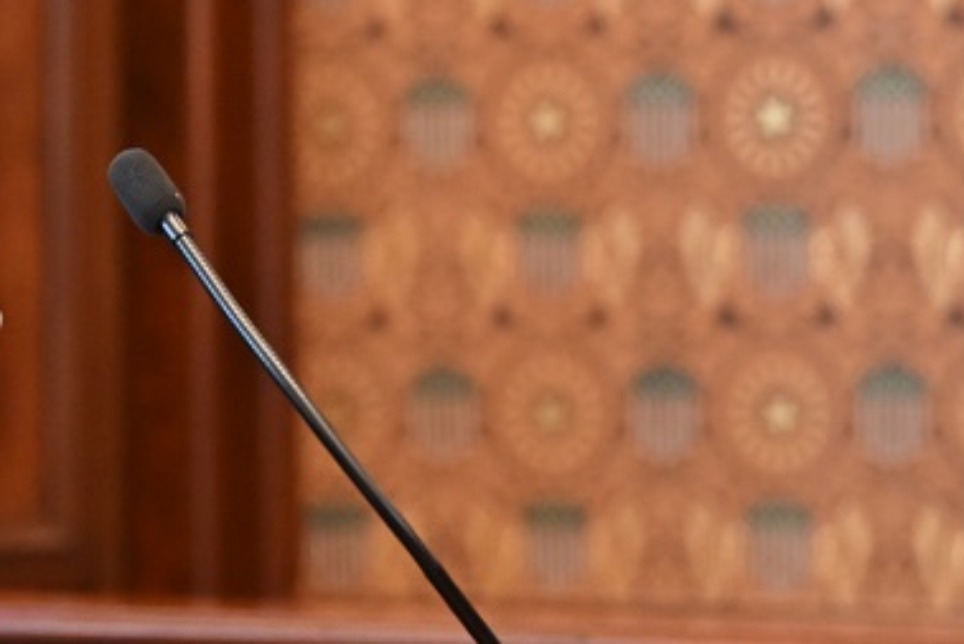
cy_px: 277
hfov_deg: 5.9
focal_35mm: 348
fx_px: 9322
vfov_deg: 4.0
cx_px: -211
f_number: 4
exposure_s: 1/125
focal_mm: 110
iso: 5000
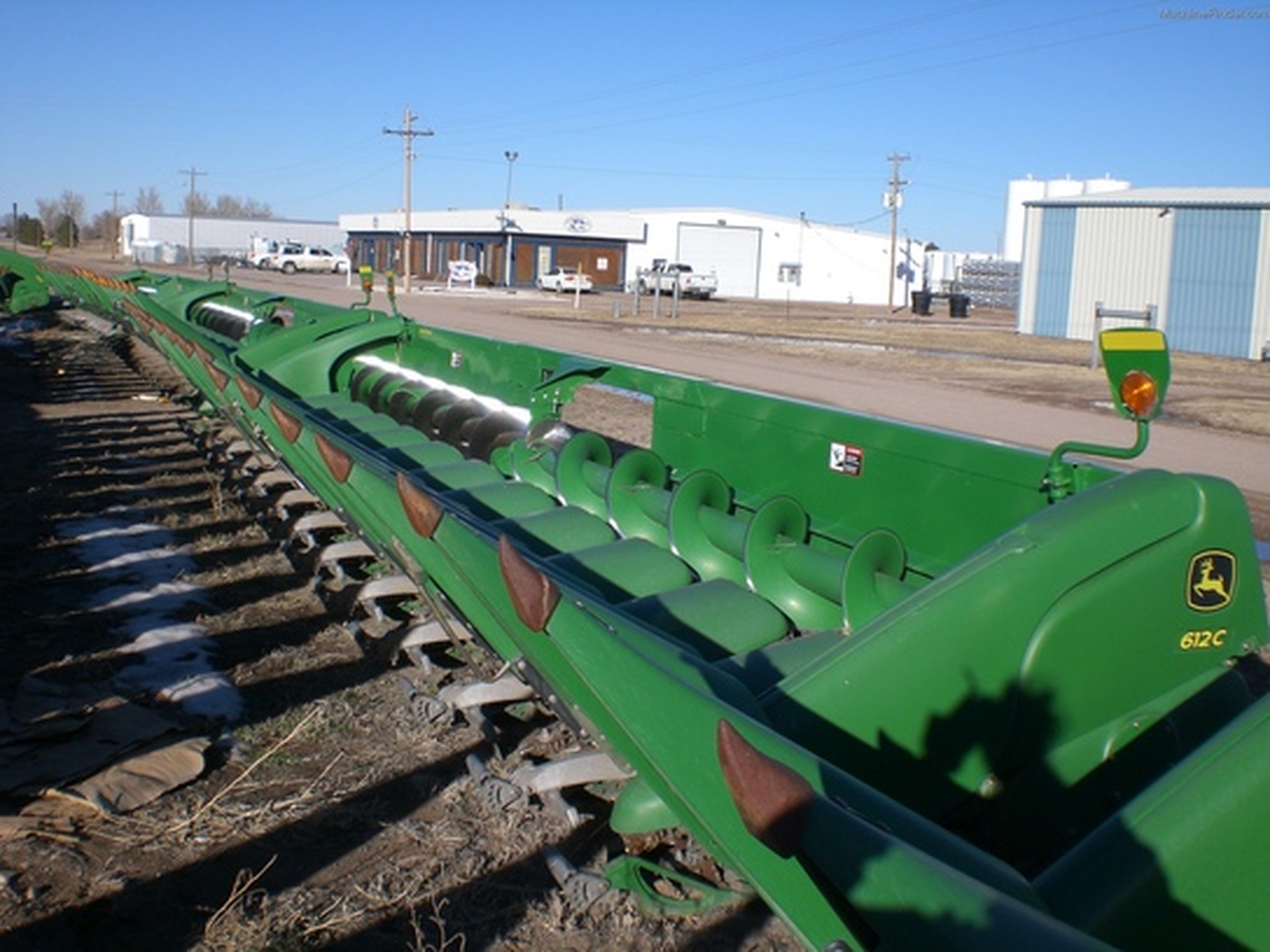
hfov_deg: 49.0
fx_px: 1394
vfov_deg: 37.7
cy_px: 476
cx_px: 635
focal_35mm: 38
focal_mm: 6.3
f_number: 4.4
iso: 50
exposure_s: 1/800
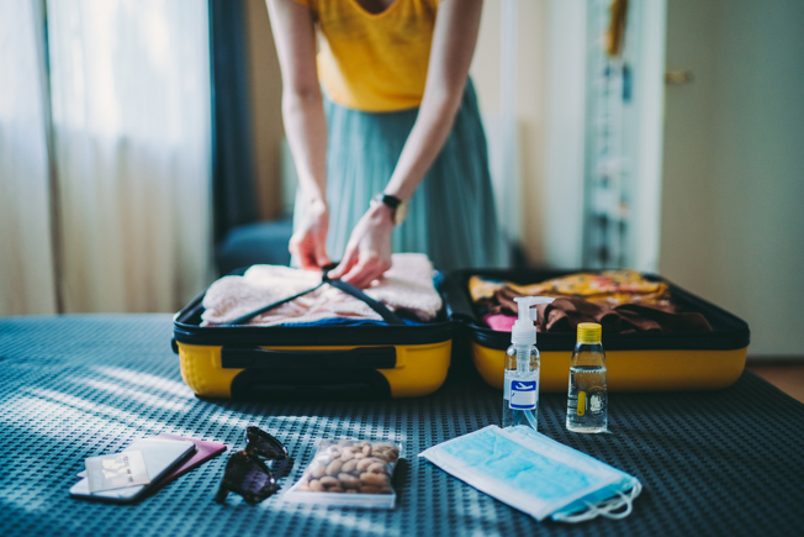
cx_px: 402
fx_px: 782
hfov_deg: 54.4
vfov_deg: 37.9
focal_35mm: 35
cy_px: 268
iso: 400
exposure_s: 1/320
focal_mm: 35
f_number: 1.4
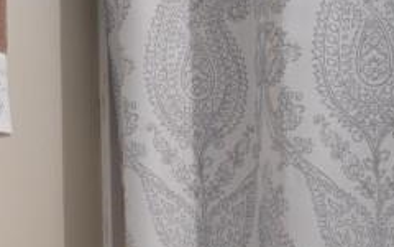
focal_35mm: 110
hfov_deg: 17.9
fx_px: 1181
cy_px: 211
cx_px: -92
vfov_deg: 11.8
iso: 100
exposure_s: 1/5
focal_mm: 11
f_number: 4.8
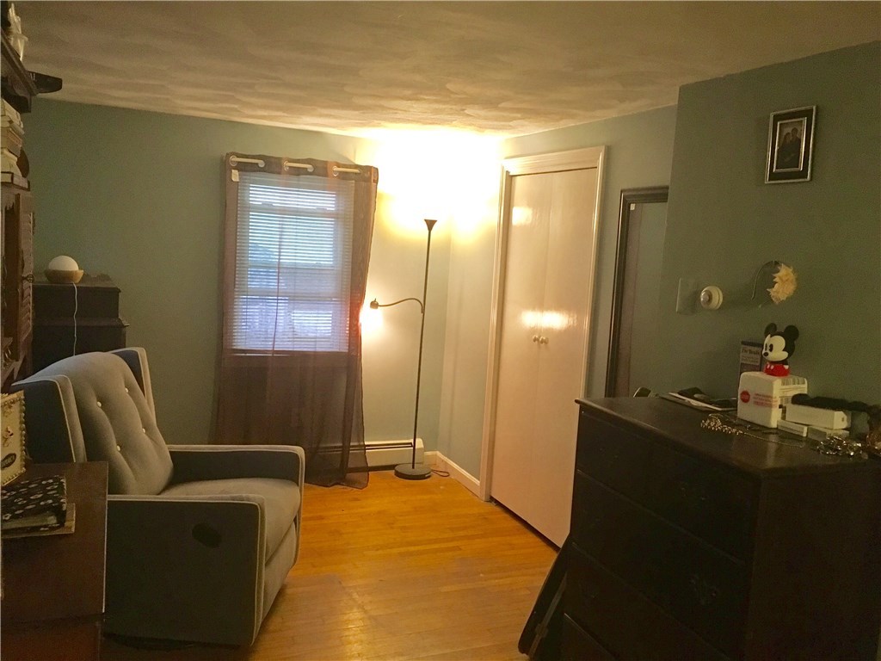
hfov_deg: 61.7
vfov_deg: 48.2
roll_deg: -4.0
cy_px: 330
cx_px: 440
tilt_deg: -7.3
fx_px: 738
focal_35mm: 29
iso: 200
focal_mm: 4.15
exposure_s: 1/20
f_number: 2.2
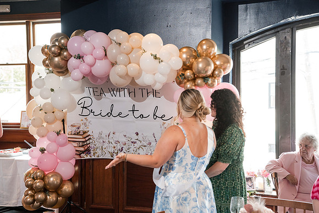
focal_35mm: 50
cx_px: 160
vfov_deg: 27.0
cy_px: 106
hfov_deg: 39.6
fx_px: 443
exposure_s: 1/250
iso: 2000
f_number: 4
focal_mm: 50
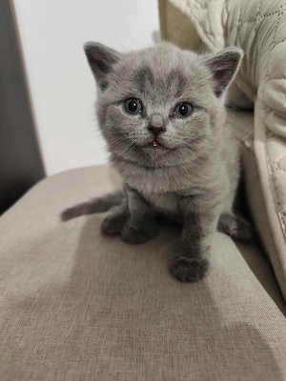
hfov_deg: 58.9
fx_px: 253
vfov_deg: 73.9
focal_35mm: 23
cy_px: 190
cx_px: 143
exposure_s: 1/25
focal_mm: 6.04
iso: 1250
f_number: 1.7
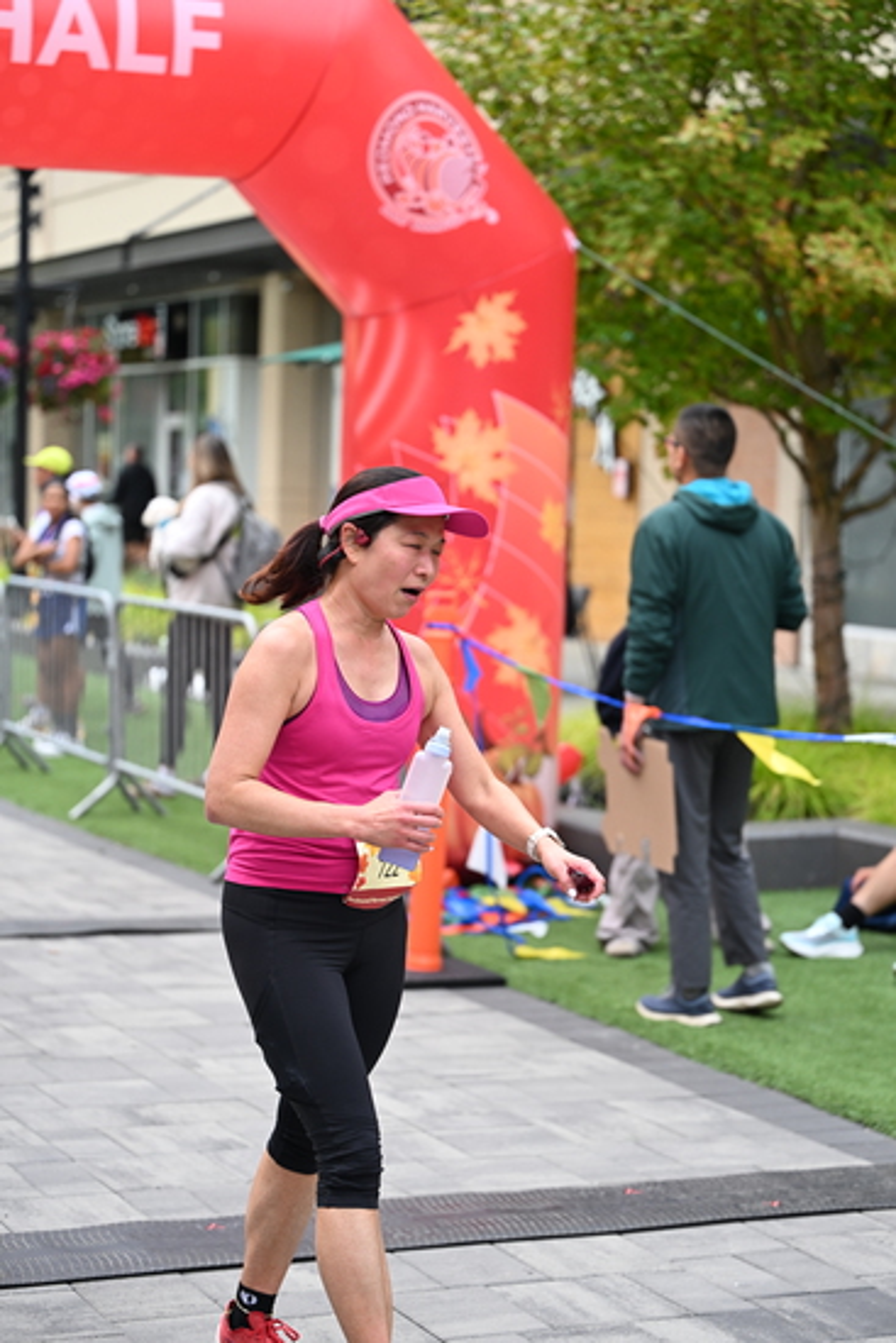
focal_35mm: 75
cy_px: 672
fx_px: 2798
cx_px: 448
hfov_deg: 18.2
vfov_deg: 27.0
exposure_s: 1/2000
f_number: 2.8
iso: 640
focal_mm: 75
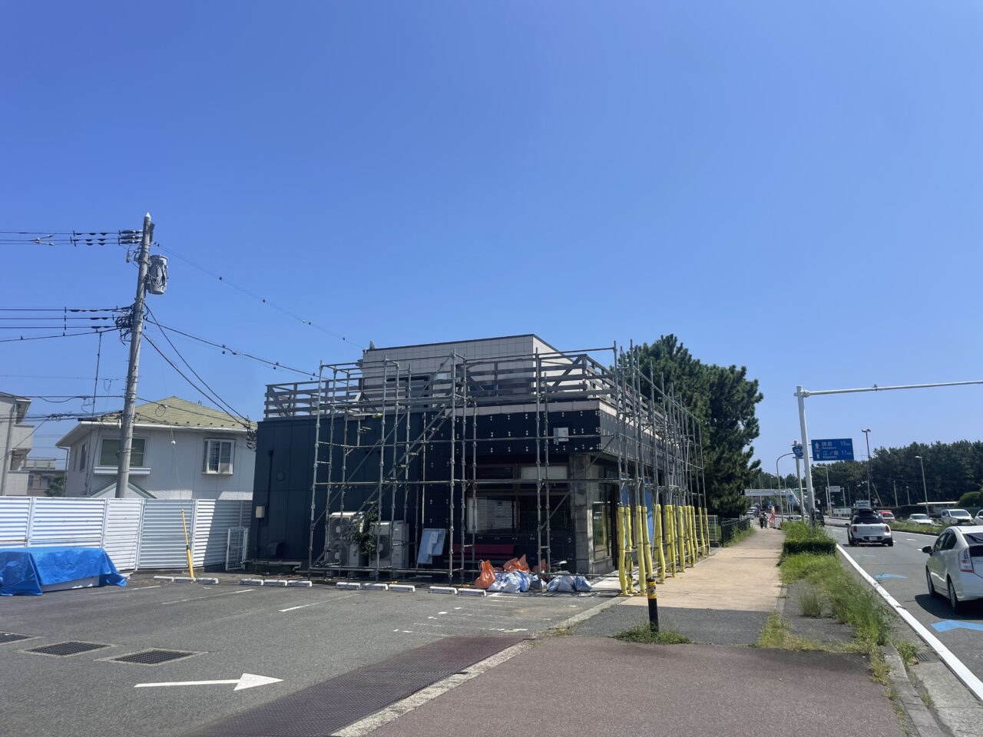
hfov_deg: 67.3
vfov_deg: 53.1
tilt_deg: +11.7
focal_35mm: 26
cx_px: 492
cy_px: 368
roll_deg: +0.6
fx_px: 738
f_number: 1.6
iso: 32
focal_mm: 4.2
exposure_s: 1/4000
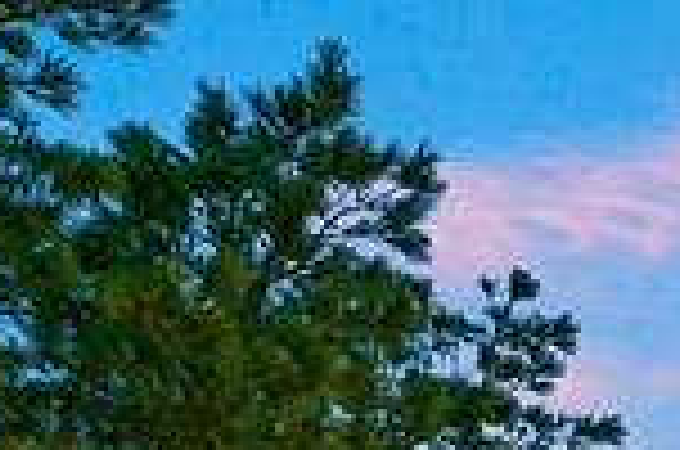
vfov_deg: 12.3
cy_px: 954
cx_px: 1804
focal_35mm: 95
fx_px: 1791
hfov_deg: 13.1
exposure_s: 1
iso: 500
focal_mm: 14
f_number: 10
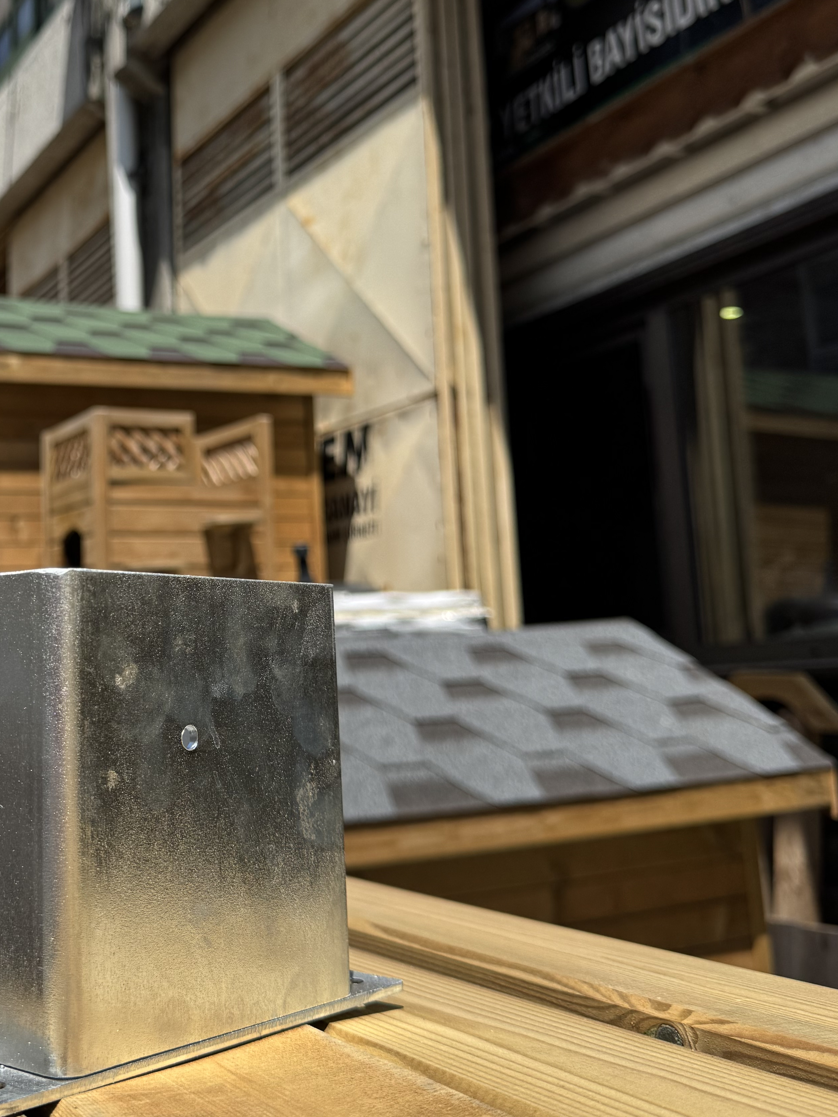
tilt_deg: +11.2
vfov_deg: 45.5
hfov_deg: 33.9
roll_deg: +0.4
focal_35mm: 41
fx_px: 1323
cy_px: 437
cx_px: 142
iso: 80
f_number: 1.78
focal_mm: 6.76
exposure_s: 1/4950
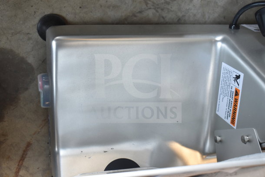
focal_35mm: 52
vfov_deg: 25.8
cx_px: 132
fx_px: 387
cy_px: 88
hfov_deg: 37.8
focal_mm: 35
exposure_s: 1/60
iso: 560
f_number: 4.5
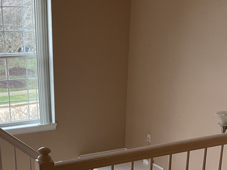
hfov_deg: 32.7
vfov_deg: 24.4
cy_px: 155
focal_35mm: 58
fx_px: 380
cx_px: 63
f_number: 2.4
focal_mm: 3.3
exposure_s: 1/100
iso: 64
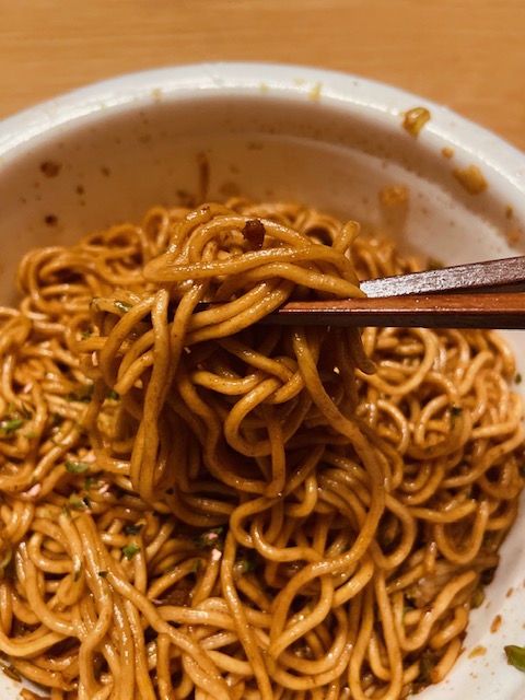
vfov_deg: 67.3
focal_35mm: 26
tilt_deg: -62.2
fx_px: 526
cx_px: 262
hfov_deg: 53.1
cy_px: 350
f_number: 1.8
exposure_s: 1/33
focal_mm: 4.25
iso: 500
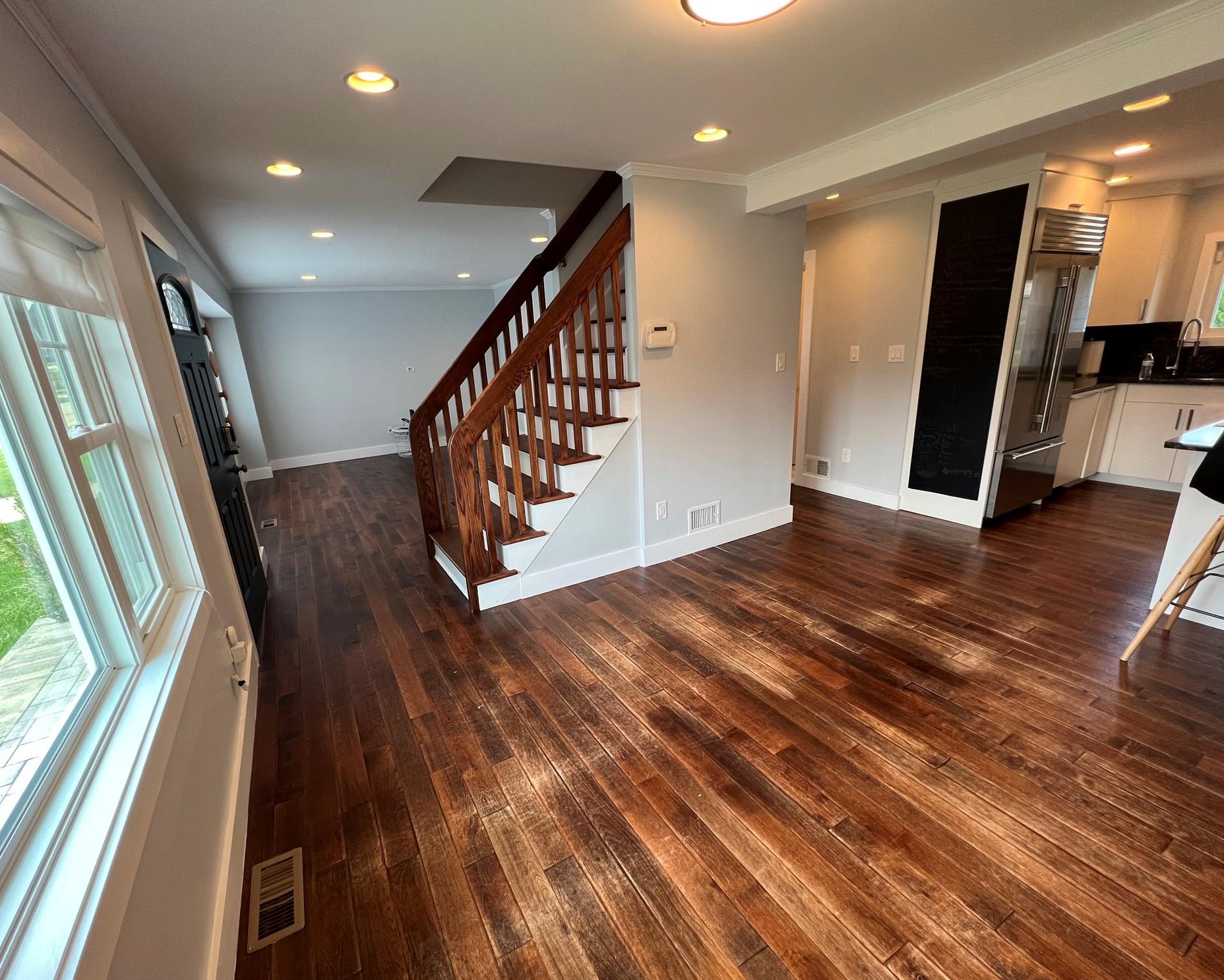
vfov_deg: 88.0
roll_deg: +3.7
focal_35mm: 14
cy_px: 503
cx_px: 584
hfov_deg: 100.6
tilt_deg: -16.0
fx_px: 507
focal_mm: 1.57
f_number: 1.8
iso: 160
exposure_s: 1/120
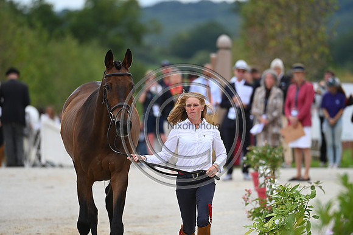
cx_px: 176
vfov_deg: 3.4
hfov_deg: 5.2
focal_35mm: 400
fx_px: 3923
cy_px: 118
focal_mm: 400
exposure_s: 1/1600
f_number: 5.6
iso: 560
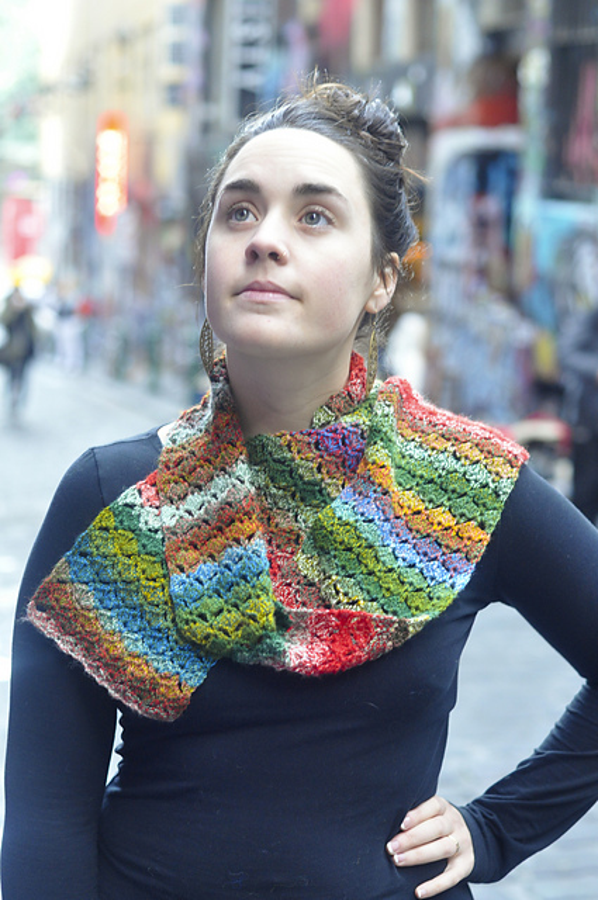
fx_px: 1874
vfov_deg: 27.0
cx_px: 299
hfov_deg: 18.1
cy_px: 450
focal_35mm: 75
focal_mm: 50
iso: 800
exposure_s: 1/50
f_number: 3.5
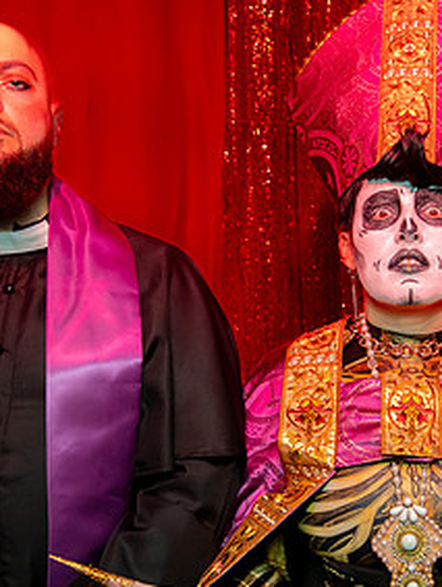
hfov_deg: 17.0
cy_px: 287
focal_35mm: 87
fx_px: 1478
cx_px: 280
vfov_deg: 22.5
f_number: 4
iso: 4000
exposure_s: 1/250
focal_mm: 40
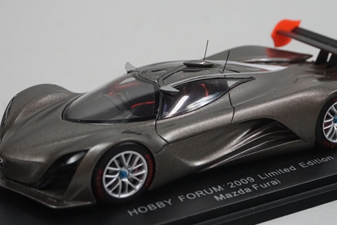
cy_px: 106
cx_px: 194
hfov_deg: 22.7
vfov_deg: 15.3
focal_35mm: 90
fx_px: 840
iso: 3200
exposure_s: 1/40
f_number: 10
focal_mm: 43
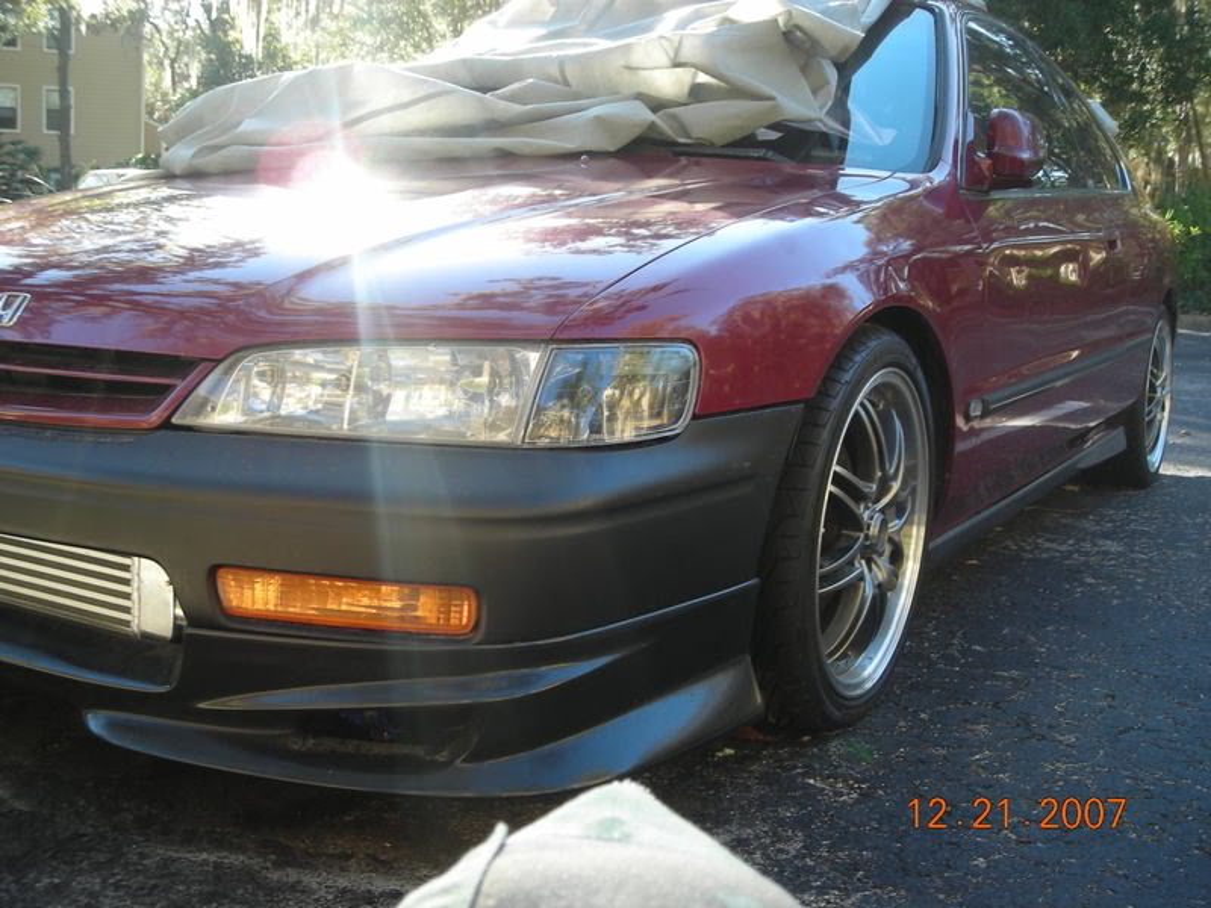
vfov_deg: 35.1
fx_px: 1434
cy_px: 454
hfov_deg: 45.8
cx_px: 606
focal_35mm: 41
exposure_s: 1/52
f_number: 3.3
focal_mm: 6.8
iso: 50
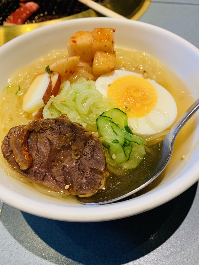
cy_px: 132
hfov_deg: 53.1
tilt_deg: -54.0
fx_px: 199
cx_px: 100
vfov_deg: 67.3
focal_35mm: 26
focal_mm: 4.25
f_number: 1.8
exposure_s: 1/50
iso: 80
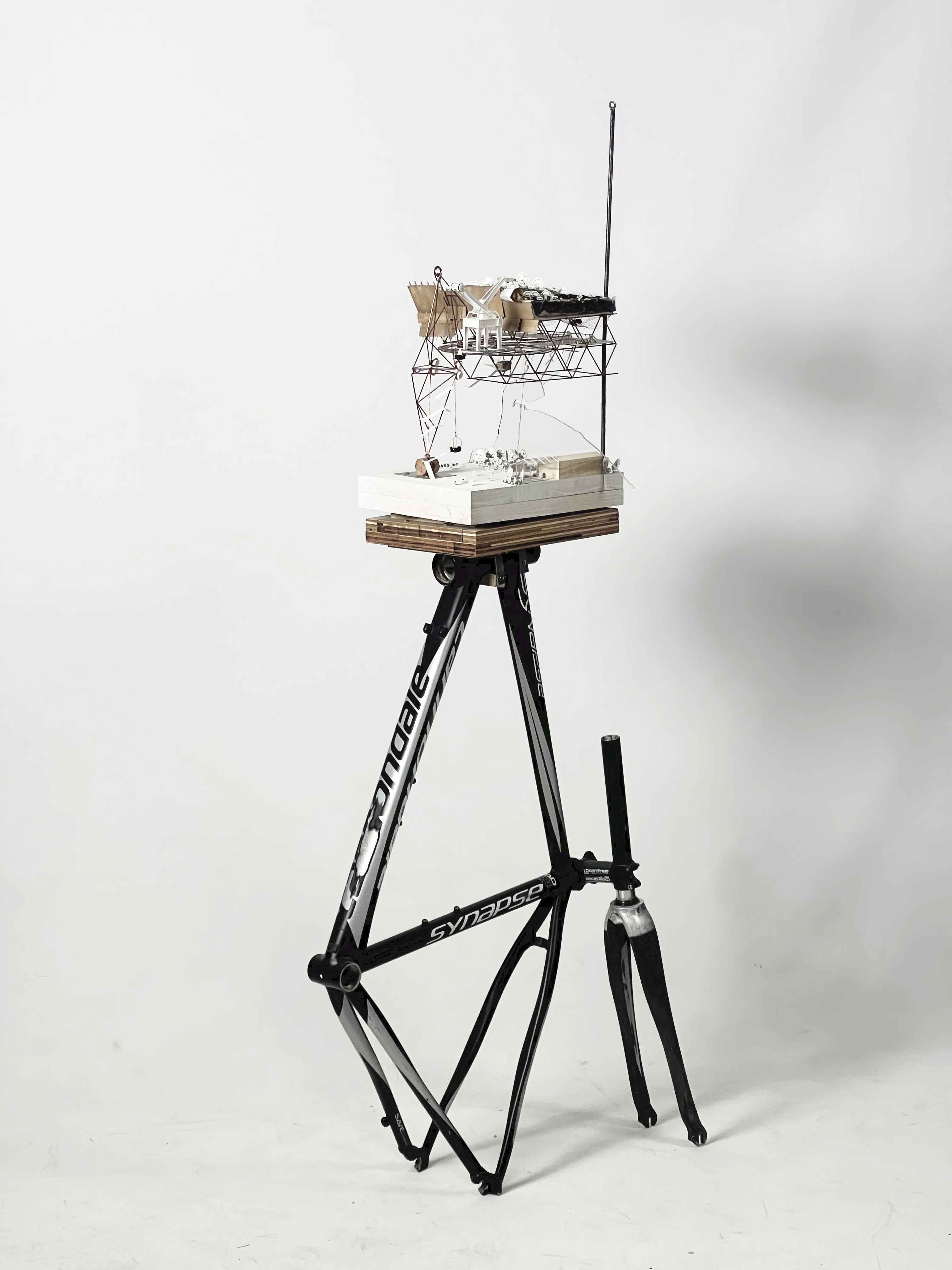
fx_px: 2824
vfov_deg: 25.3
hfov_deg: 19.1
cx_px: 476
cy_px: 635
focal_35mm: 77
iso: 250
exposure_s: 1/100
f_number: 2.8
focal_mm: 9
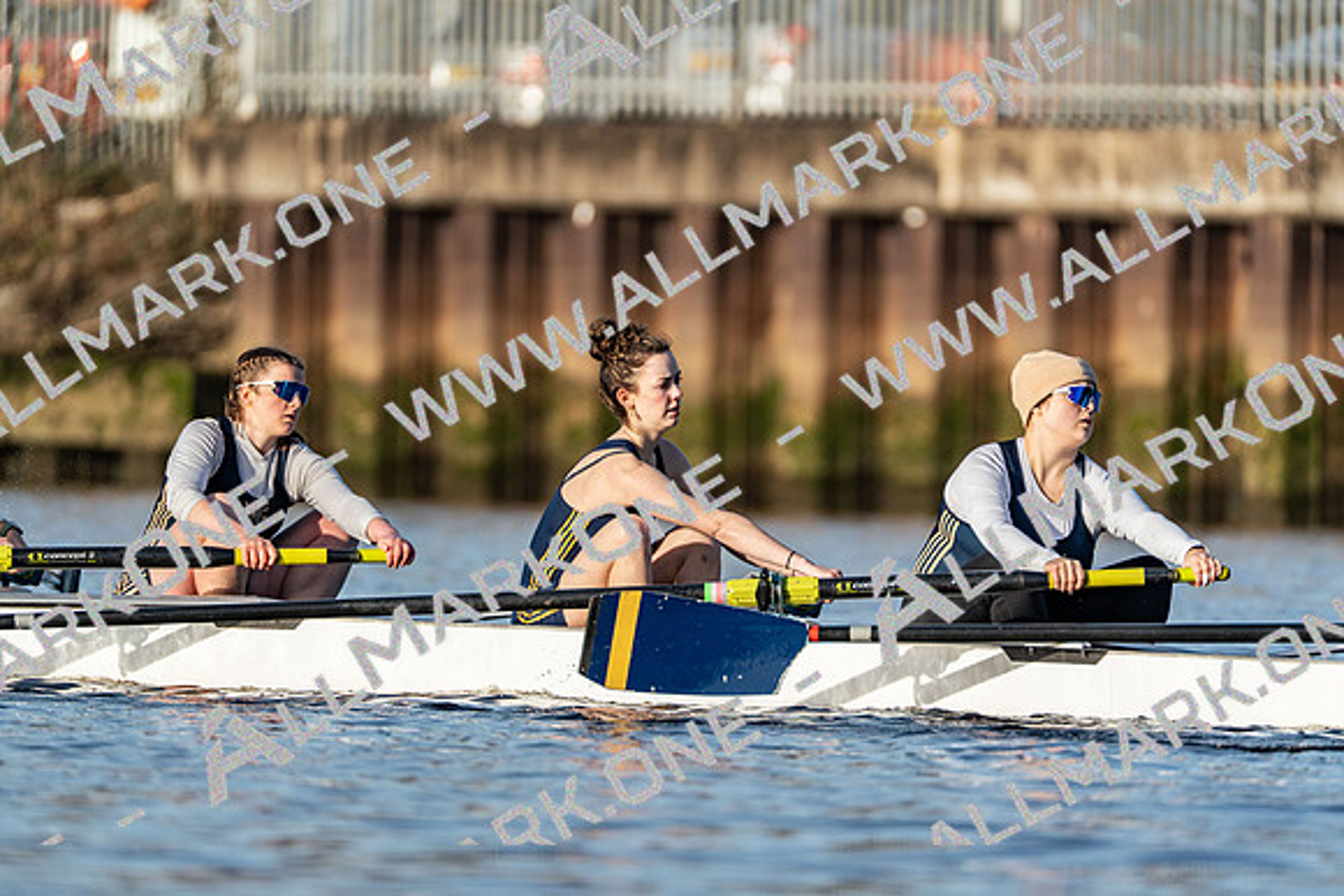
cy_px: 448
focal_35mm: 600
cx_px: 672
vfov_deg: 2.3
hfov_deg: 3.4
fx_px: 22404
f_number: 6.3
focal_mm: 600
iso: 500
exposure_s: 1/2000
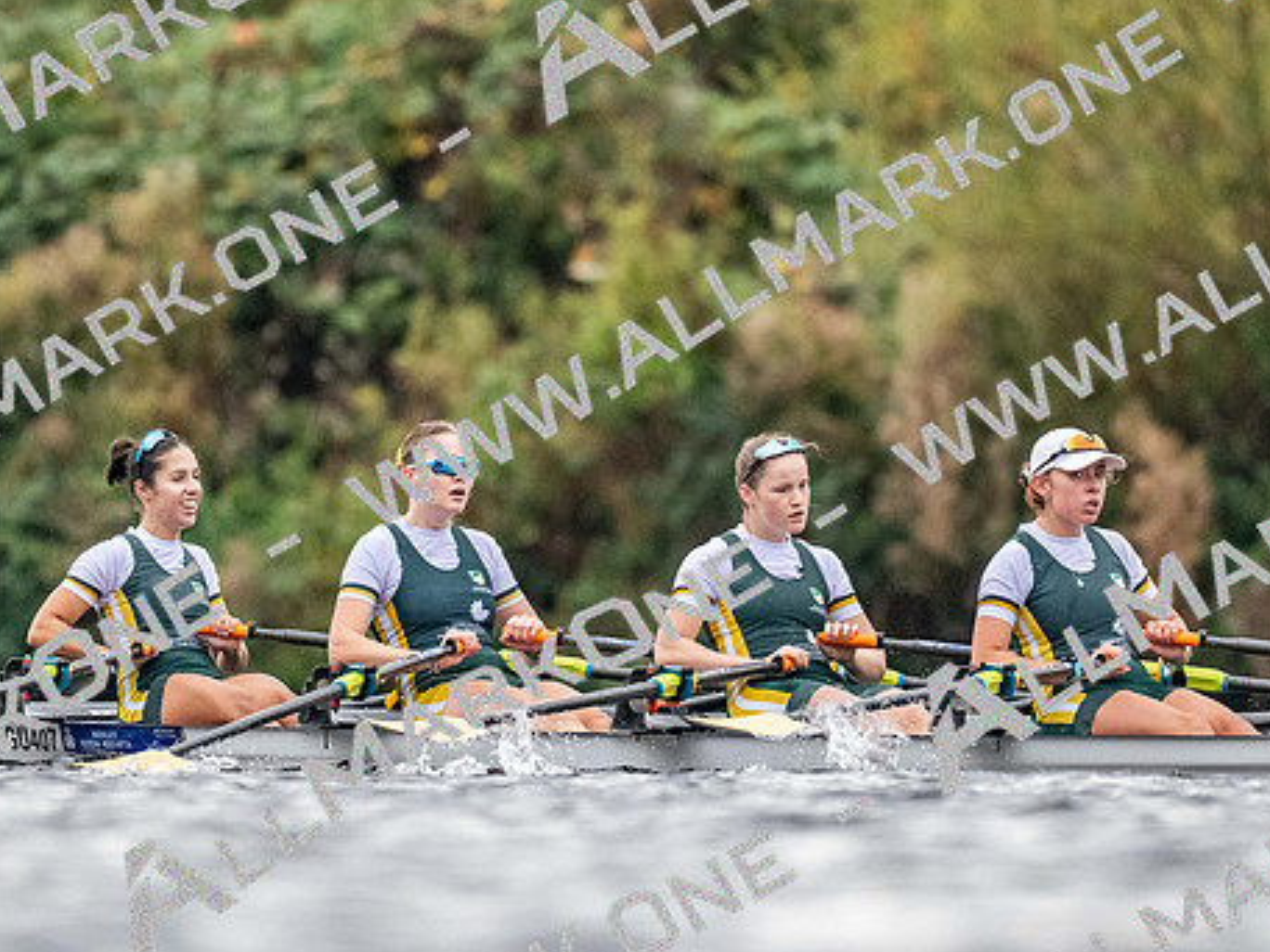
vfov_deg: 1.4
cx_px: 688
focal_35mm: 1099
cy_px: 532
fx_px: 40320
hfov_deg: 1.8
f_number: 4
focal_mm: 600
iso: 4000
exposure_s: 1/2500
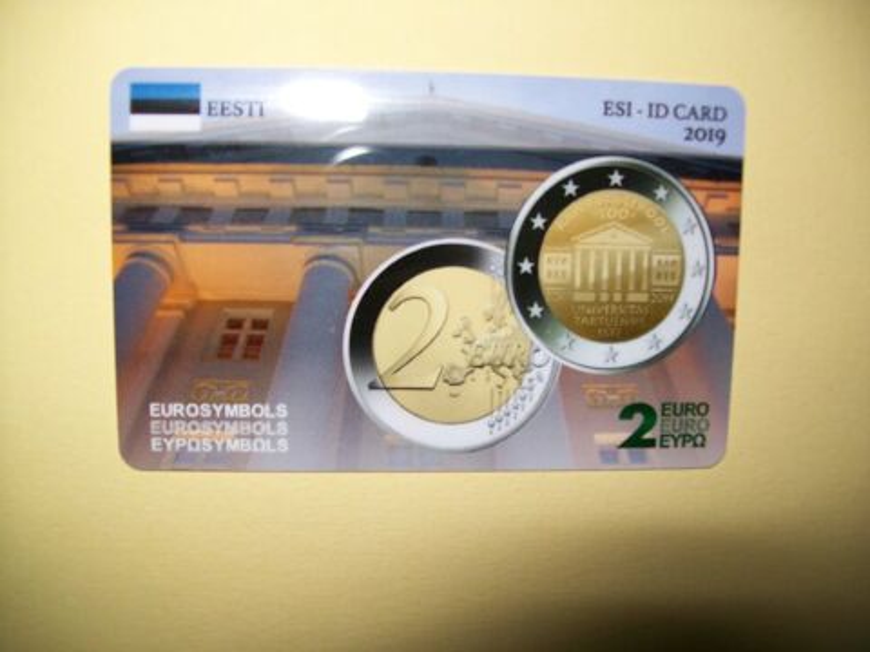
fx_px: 855
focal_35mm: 34
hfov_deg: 54.0
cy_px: 326
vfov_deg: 41.8
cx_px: 435
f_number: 2.7
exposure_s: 1/60
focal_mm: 6.1
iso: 64
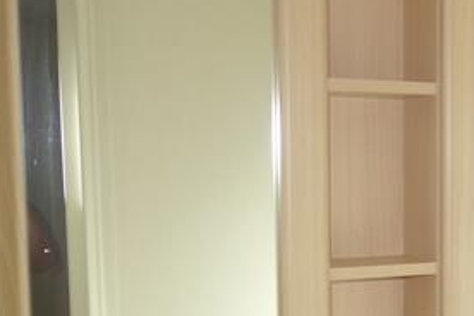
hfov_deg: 26.6
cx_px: 498
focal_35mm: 71
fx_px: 935
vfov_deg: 19.0
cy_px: 254
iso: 125
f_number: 3.2
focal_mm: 10.4
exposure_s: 1/100
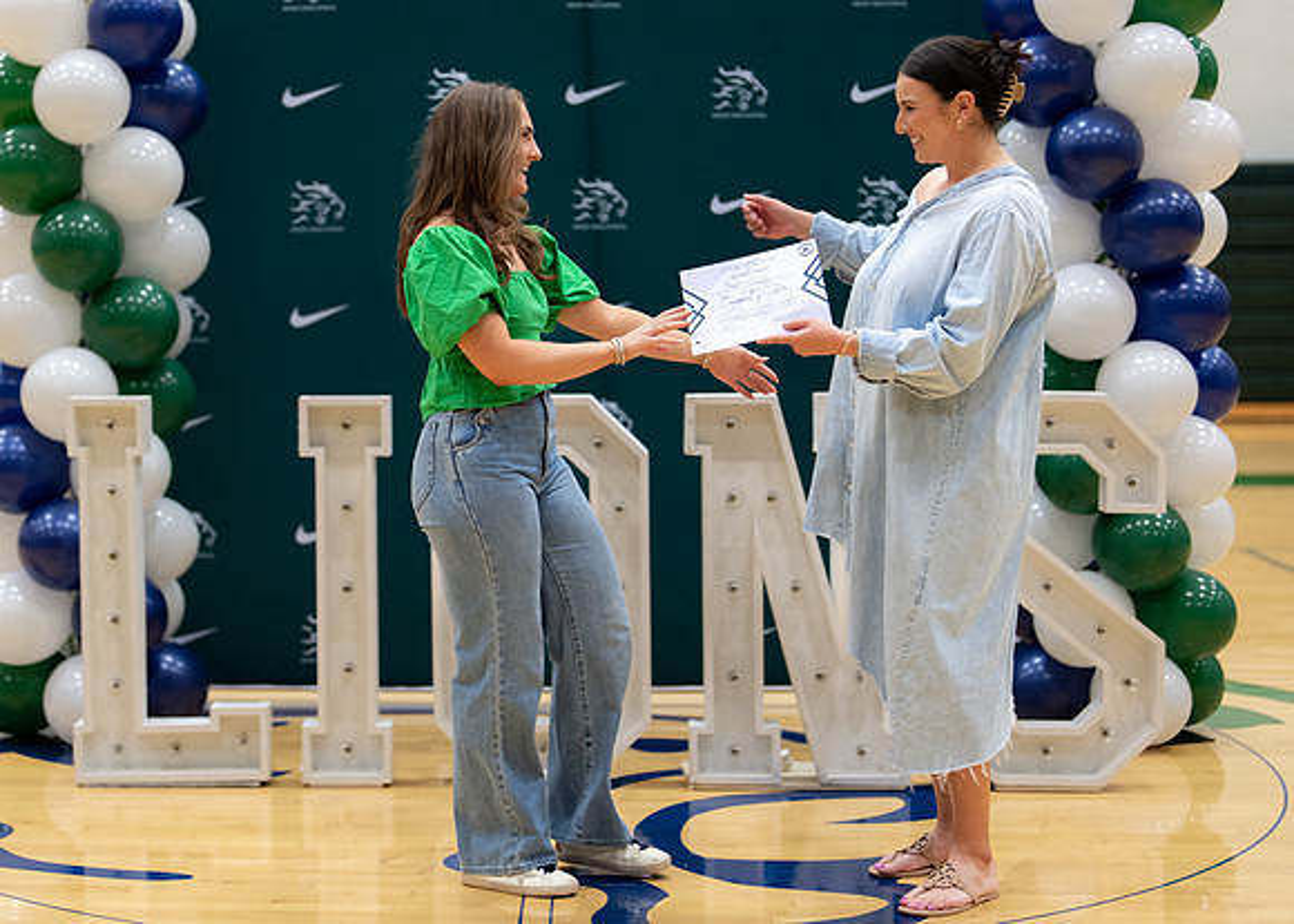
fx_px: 2317
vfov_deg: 22.5
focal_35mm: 63
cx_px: 460
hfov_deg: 31.0
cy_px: 368
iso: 400
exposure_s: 1/320
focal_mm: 50
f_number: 1.2
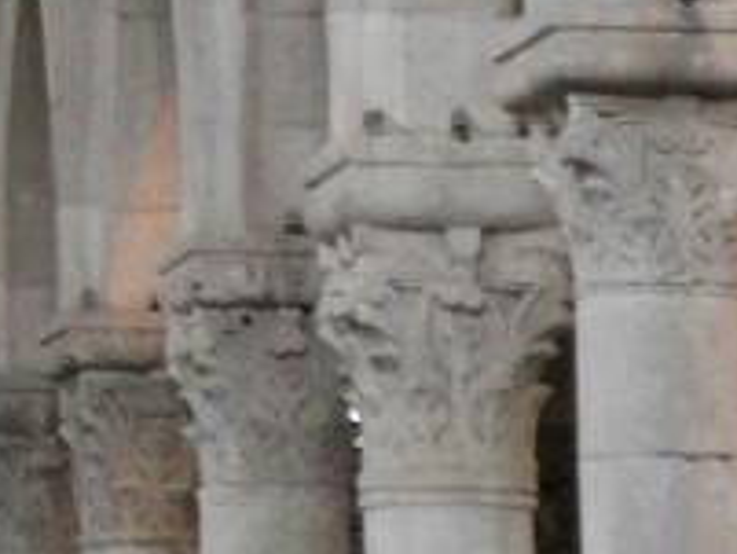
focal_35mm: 366
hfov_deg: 5.3
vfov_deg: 4.0
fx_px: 7797
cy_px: -374
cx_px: -986
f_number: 2.4
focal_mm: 15.6
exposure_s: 1/60
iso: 200
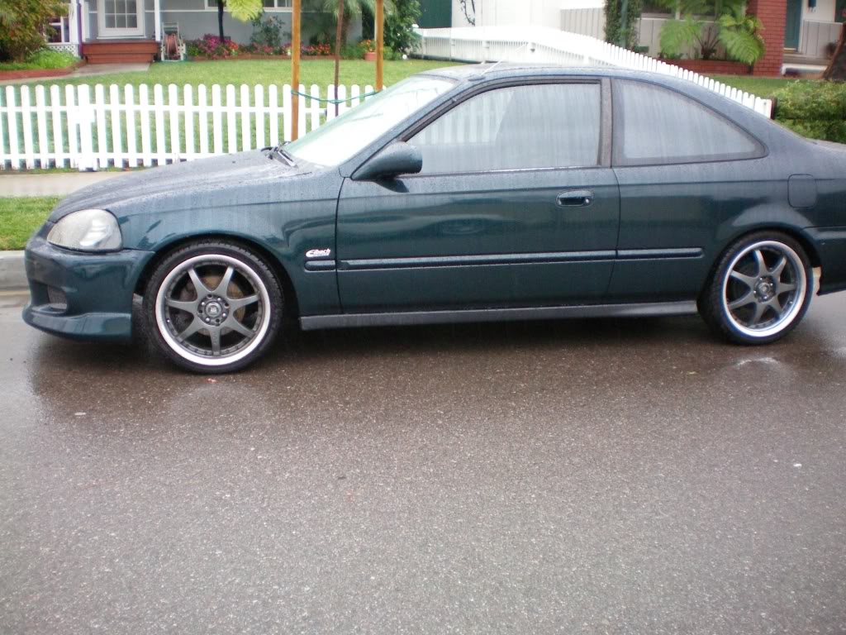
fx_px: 929
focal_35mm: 38
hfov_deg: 49.0
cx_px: 423
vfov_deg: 37.7
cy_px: 318
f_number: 3.1
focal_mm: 6.3
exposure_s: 1/60
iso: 160
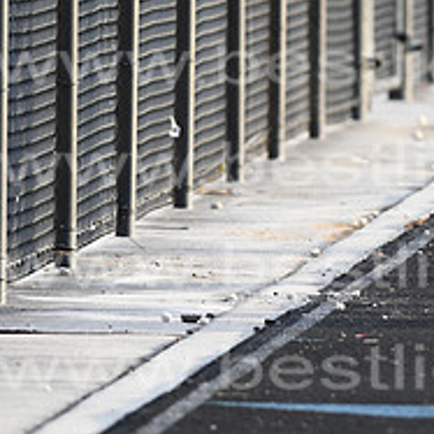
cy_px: 17
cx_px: 525
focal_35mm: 1187
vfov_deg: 1.5
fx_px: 16837
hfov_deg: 1.5
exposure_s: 1/2000
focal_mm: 300
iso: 2000
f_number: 4
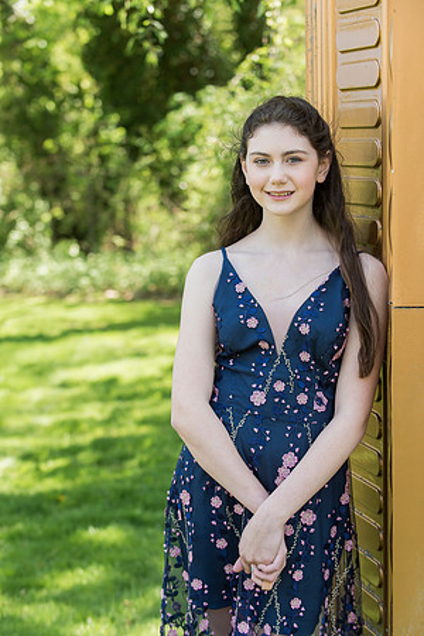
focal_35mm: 70
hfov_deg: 19.5
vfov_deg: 28.8
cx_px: 212
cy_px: 318
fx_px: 1237
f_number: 4
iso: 400
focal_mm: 70
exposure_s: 1/250
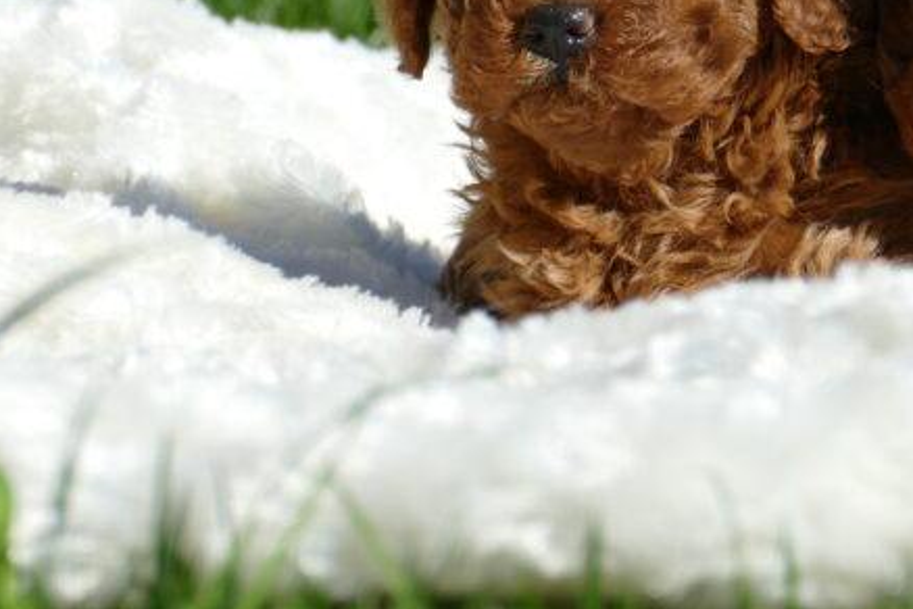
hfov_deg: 4.6
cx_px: 784
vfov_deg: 3.1
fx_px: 11336
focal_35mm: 447
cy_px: 70
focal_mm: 69.6
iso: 125
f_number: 4
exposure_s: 1/1600
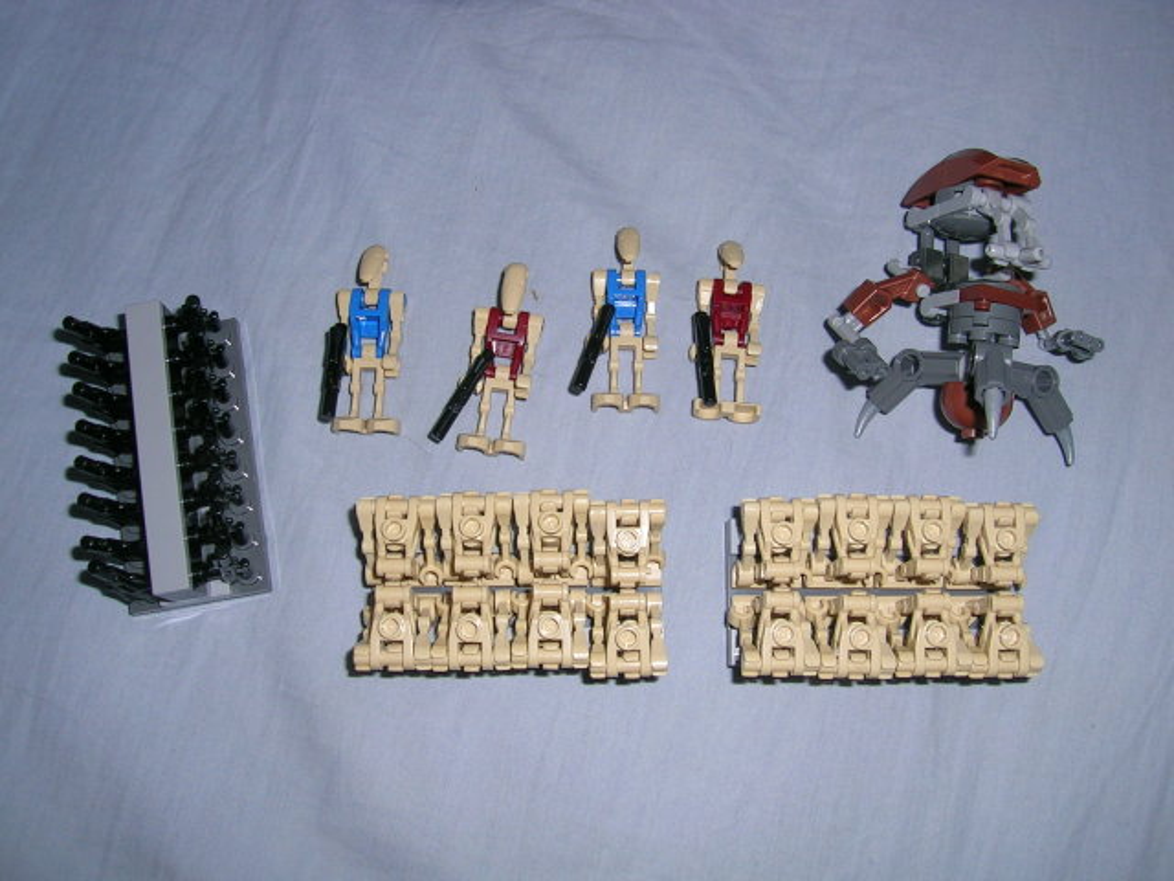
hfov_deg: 52.6
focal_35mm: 35
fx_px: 1187
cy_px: 440
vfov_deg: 40.7
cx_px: 587
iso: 50
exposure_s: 1/60.1
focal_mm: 5.4
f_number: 4.8
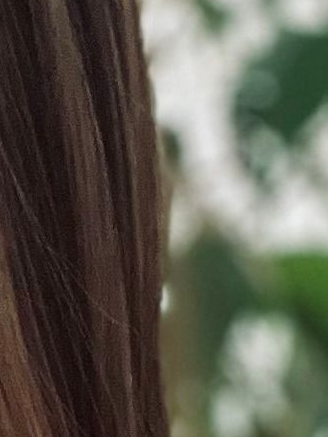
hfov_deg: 6.6
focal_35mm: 212
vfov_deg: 8.9
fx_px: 2677
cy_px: 810
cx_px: -509
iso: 200
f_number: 2.2
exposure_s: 1/60
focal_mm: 2.71
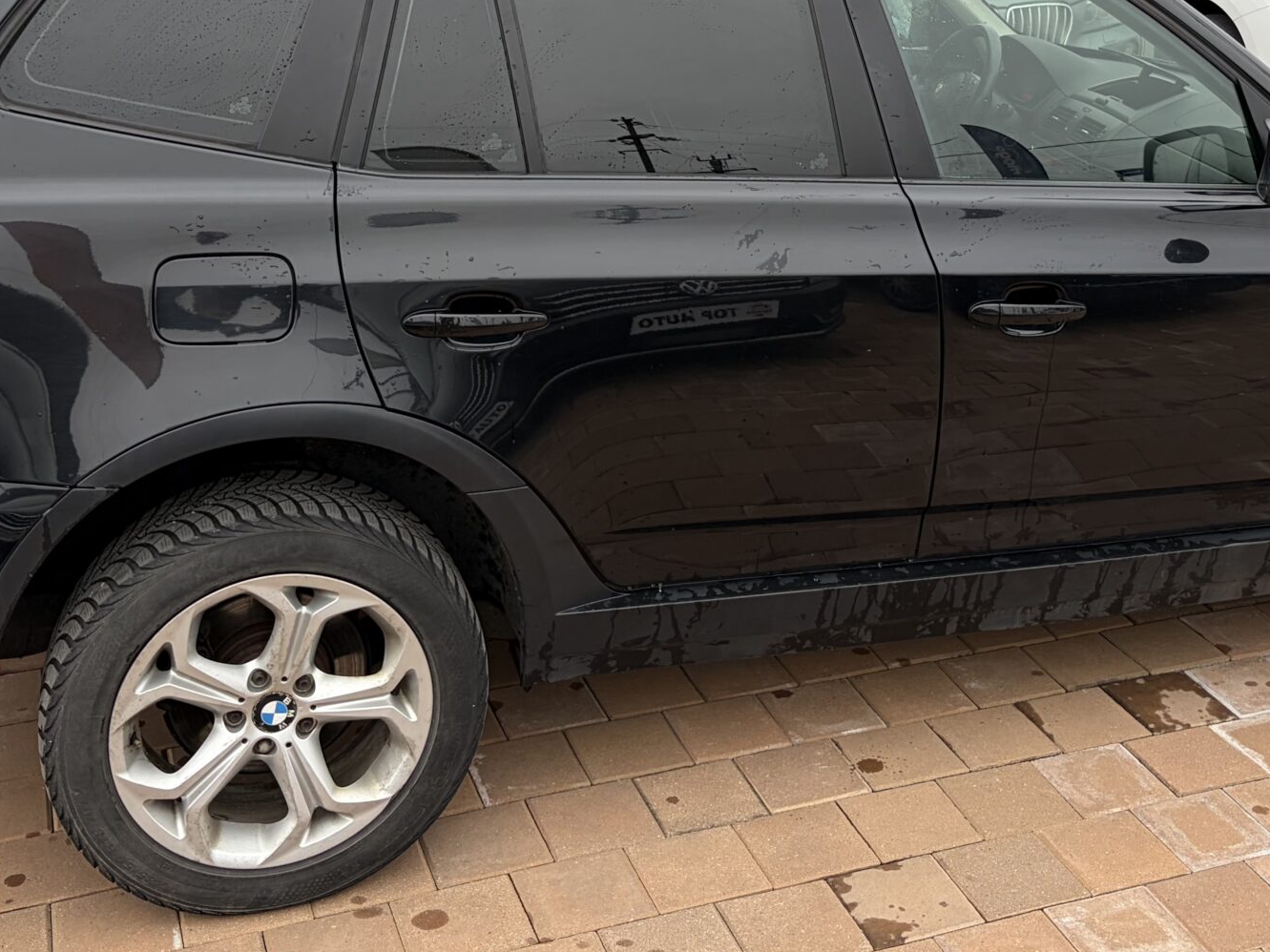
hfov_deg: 38.0
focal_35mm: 50
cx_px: 783
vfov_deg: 27.8
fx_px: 1834
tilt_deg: -9.2
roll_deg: -0.5
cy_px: 63
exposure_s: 1/531
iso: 50
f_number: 1.6
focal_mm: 5.96
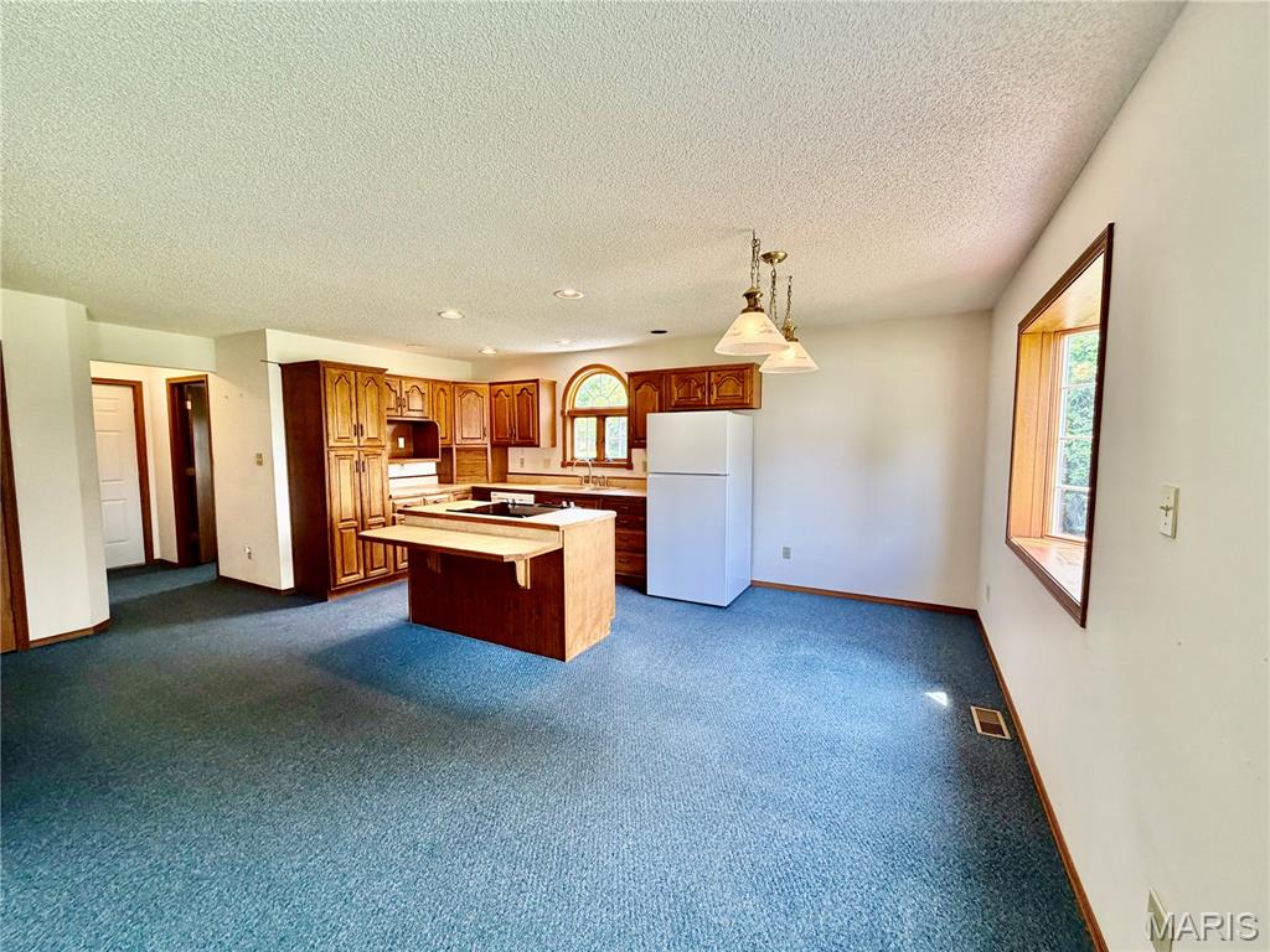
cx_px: 635
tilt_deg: -4.2
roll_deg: +0.1
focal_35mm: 14
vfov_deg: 85.7
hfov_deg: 102.1
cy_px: 476
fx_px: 514
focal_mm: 2.22
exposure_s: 1/120
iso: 200
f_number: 2.2
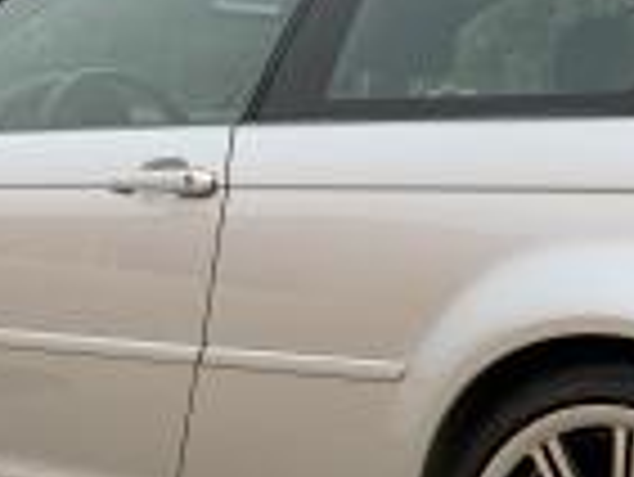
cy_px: 220
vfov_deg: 15.9
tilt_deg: -3.2
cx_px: 603
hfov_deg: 20.5
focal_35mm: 93
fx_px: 1705
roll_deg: -3.2
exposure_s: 1/283
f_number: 1.8
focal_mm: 4.25
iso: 25
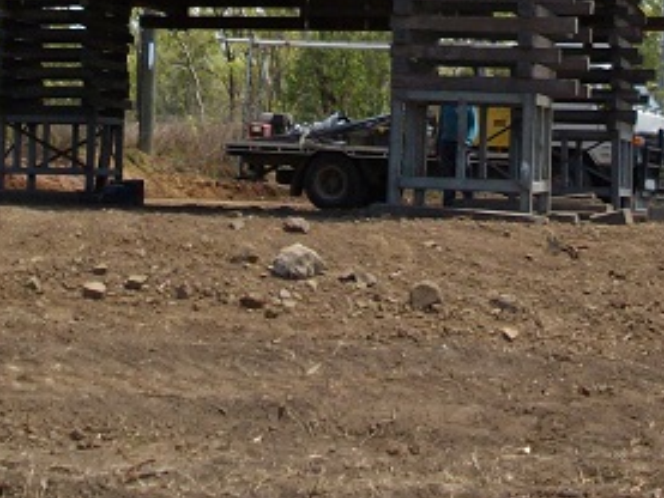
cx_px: 338
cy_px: -225
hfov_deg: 18.0
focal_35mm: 109
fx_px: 2092
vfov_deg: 12.9
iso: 80
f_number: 2.8
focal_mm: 6.2
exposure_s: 1/500
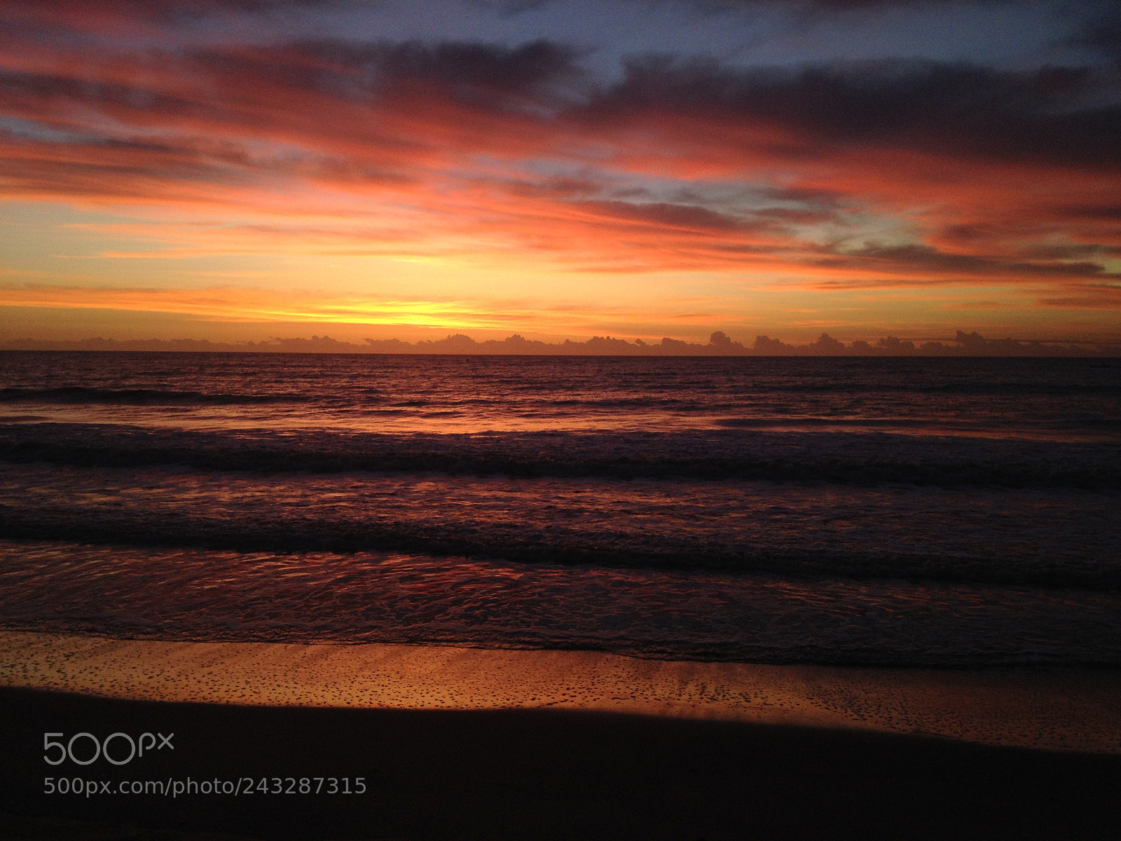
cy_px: 420
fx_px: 1133
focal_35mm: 35
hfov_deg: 52.6
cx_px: 560
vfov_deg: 40.7
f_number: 2.4
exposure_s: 1/120
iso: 80
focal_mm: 4.28
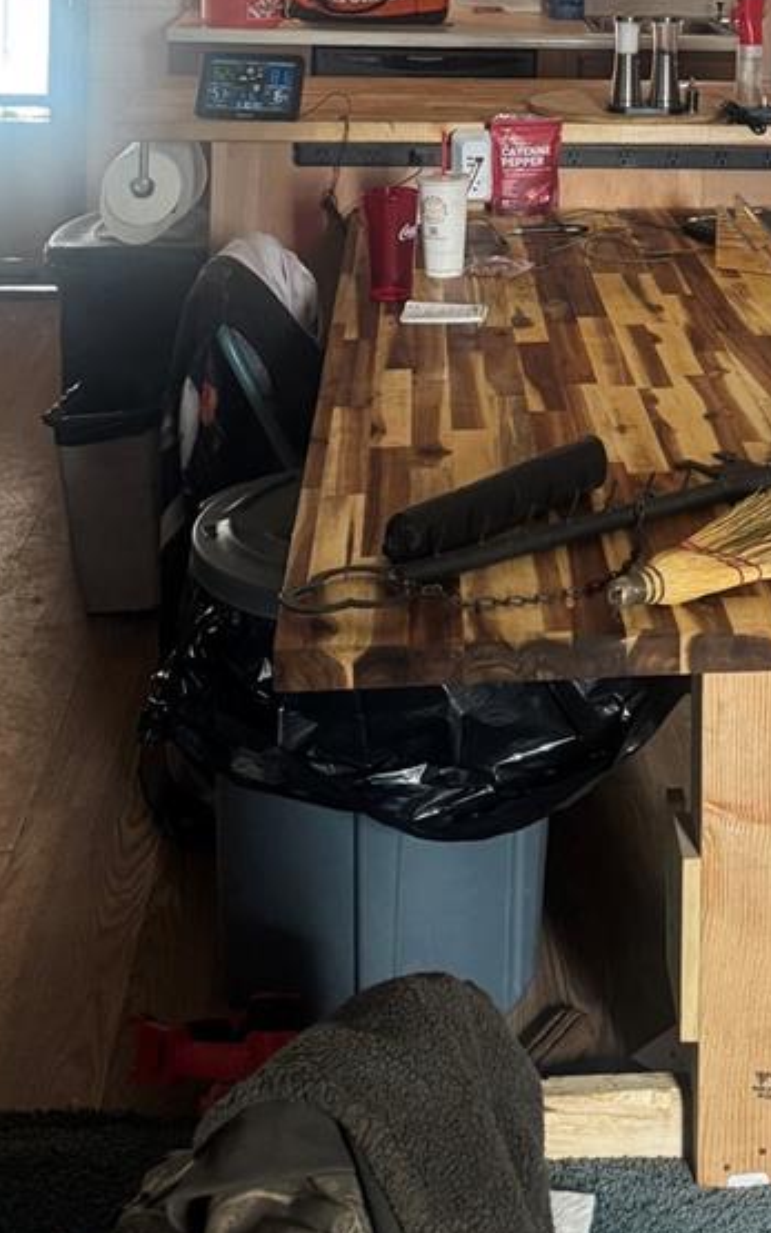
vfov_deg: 33.0
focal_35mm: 55
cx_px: 589
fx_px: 1849
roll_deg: -1.4
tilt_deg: -3.6
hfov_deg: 23.3
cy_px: -71
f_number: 1.78
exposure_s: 1/60
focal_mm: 6.76
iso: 400
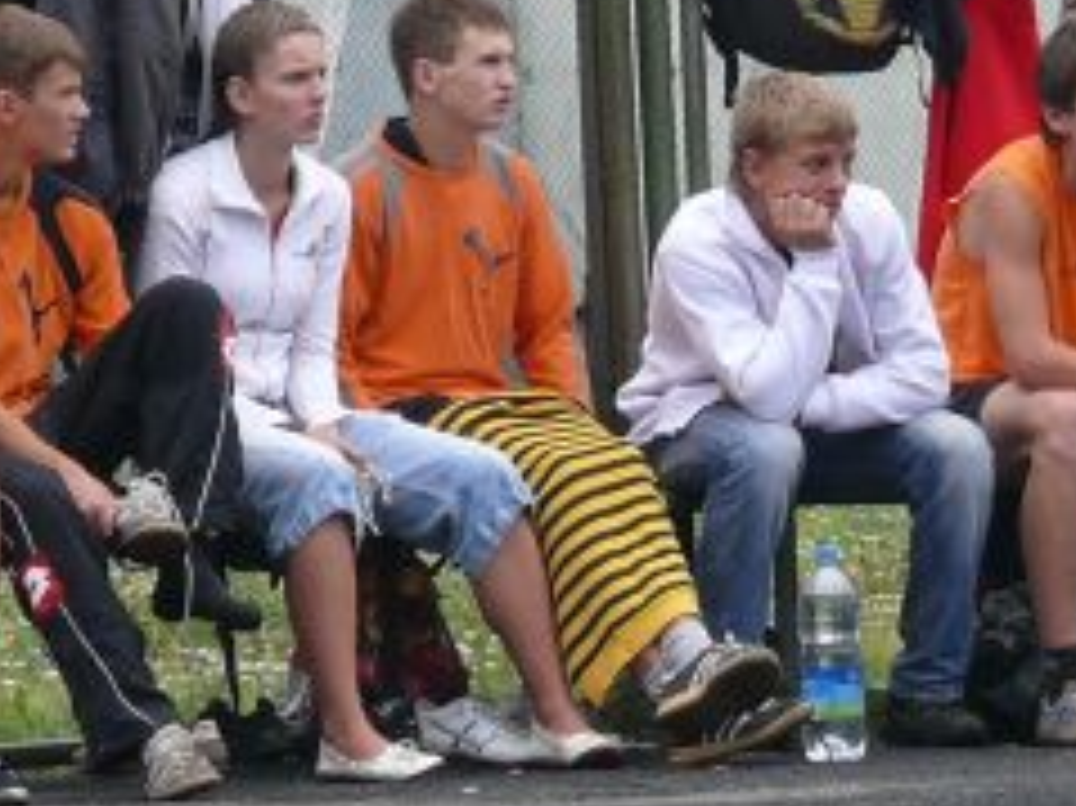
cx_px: 419
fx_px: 25134
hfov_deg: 2.5
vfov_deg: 1.8
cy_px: 119
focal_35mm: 809
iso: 100
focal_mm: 42.4
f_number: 5
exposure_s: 1/200
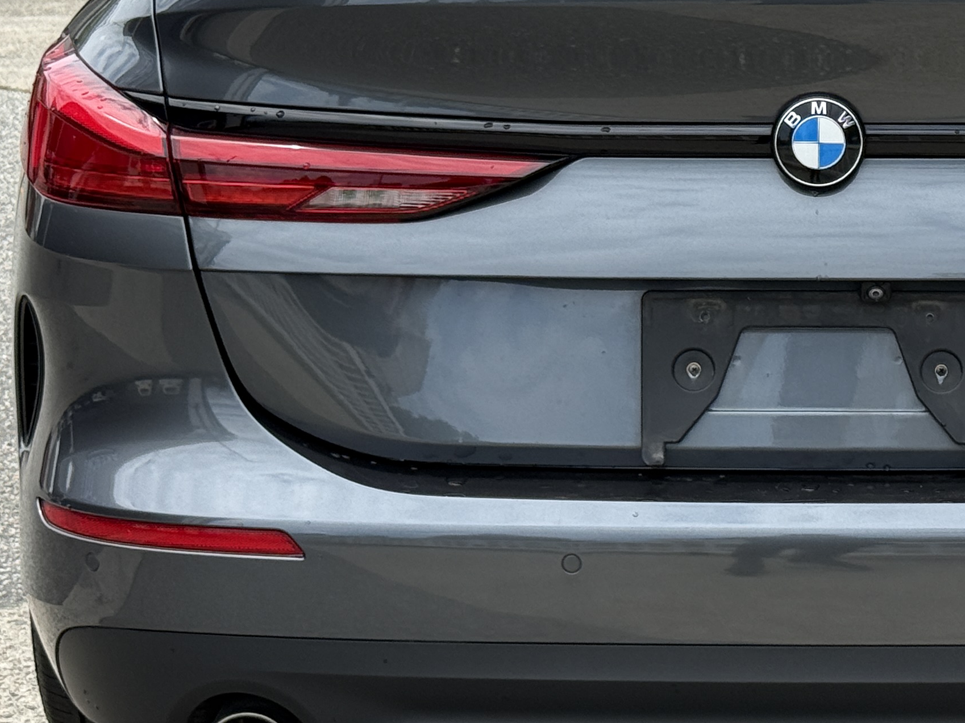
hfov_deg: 17.1
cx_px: 793
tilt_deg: -9.2
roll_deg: +0.9
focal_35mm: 114
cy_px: 205
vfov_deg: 13.0
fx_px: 3178
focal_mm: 6.76
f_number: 1.78
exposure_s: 1/3378
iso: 80
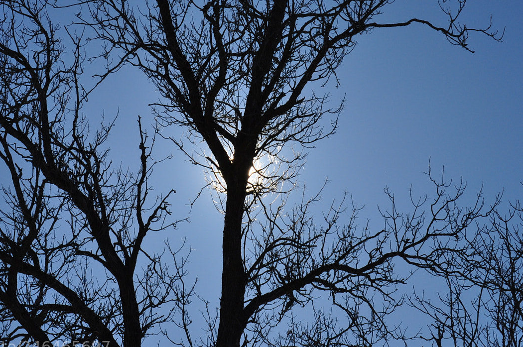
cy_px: 121
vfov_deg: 10.9
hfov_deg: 16.3
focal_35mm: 126
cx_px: 248
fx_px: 1824
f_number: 14
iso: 200
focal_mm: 55
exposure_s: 1/800
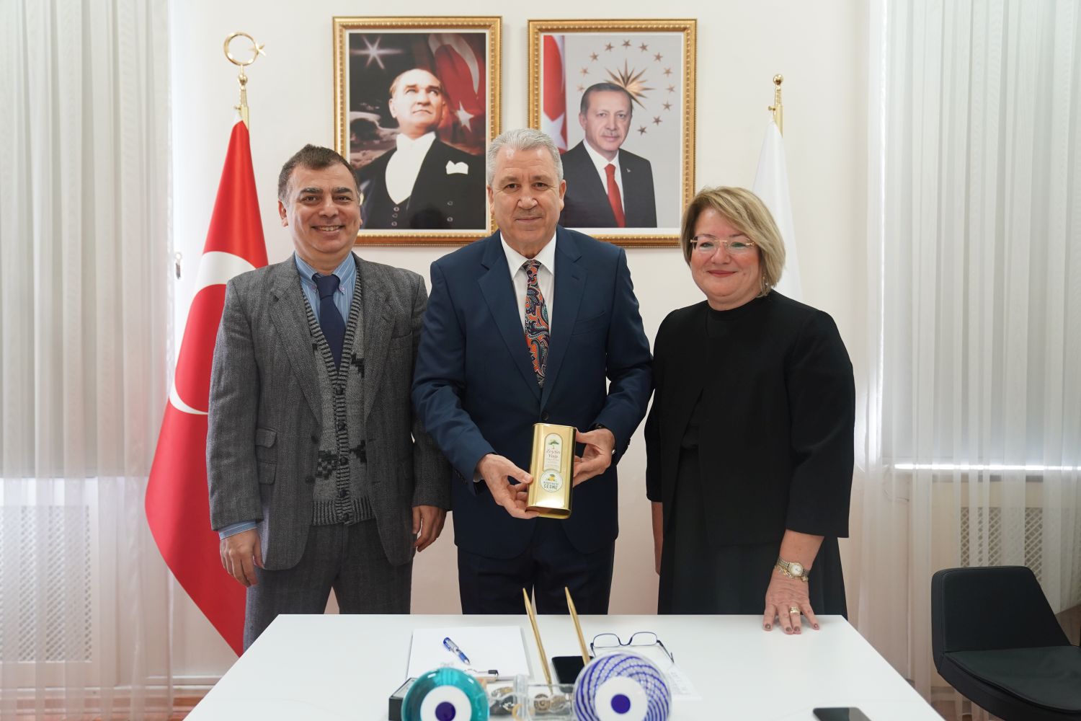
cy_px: 360
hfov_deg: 54.4
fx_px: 1051
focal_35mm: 35
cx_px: 540
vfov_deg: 37.9
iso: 1250
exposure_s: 1/125
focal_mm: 35
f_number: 3.2
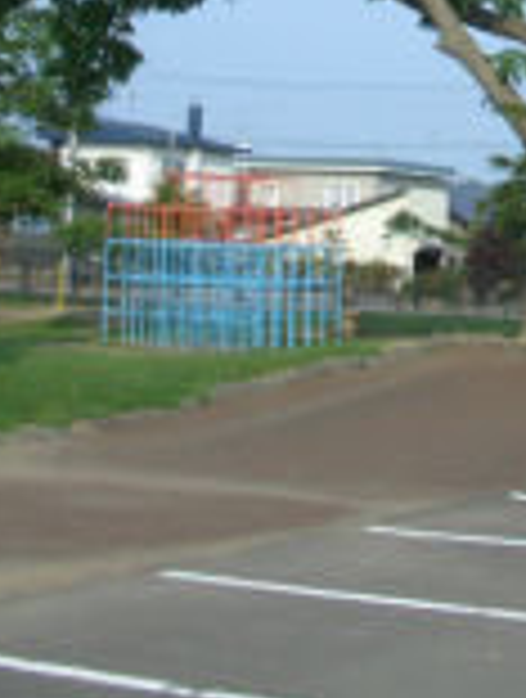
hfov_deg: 15.5
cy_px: -180
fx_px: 1917
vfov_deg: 19.2
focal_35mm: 95
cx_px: 461
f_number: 4.3
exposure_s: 1/500
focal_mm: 5.8
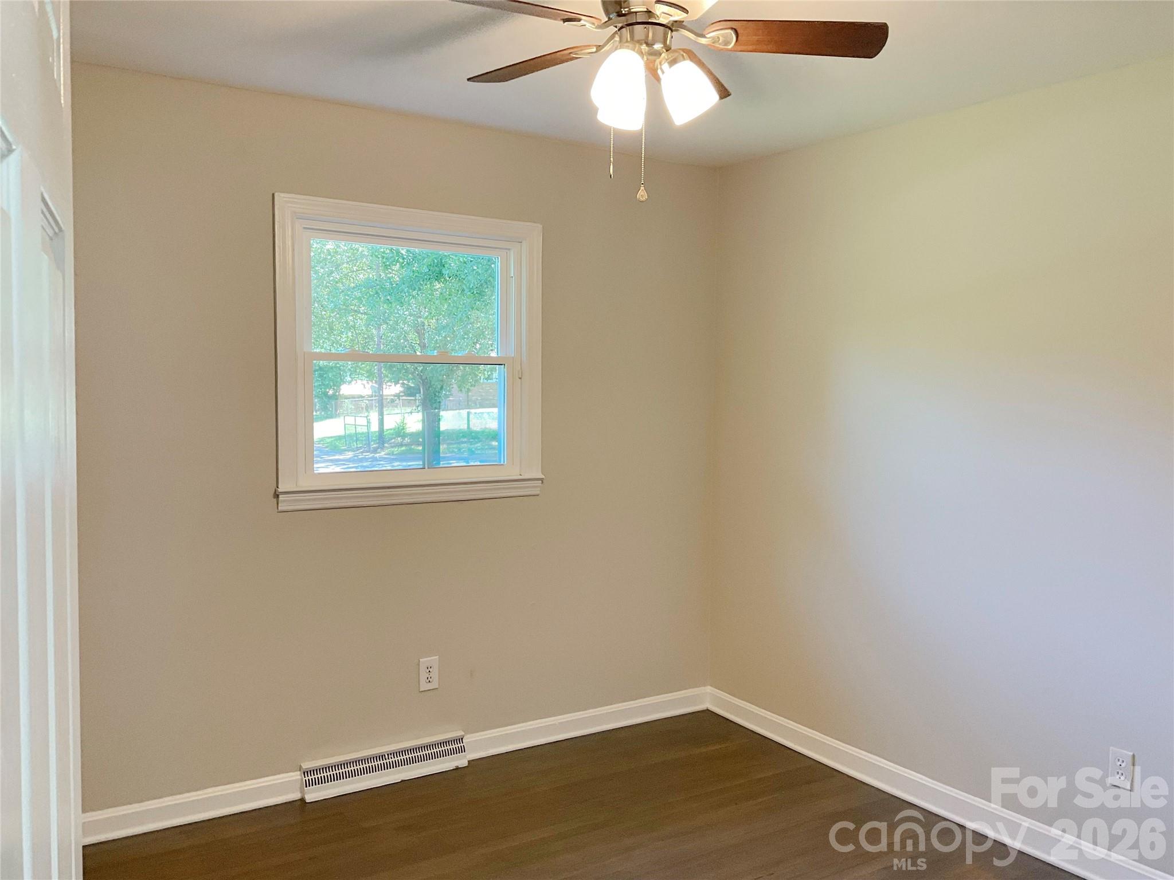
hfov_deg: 61.7
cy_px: 440
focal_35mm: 29
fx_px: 984
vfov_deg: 48.2
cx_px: 587
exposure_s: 1/60
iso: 100
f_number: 1.8
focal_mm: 3
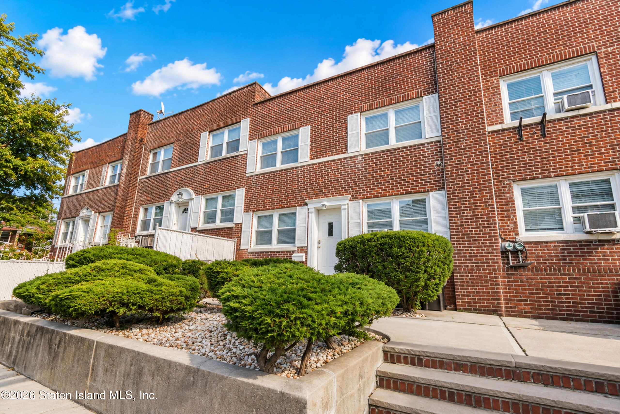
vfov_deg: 68.9
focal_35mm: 18
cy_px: 207
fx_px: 301
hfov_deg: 91.6
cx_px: 310
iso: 64
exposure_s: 1/40
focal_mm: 17.5
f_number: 4.5
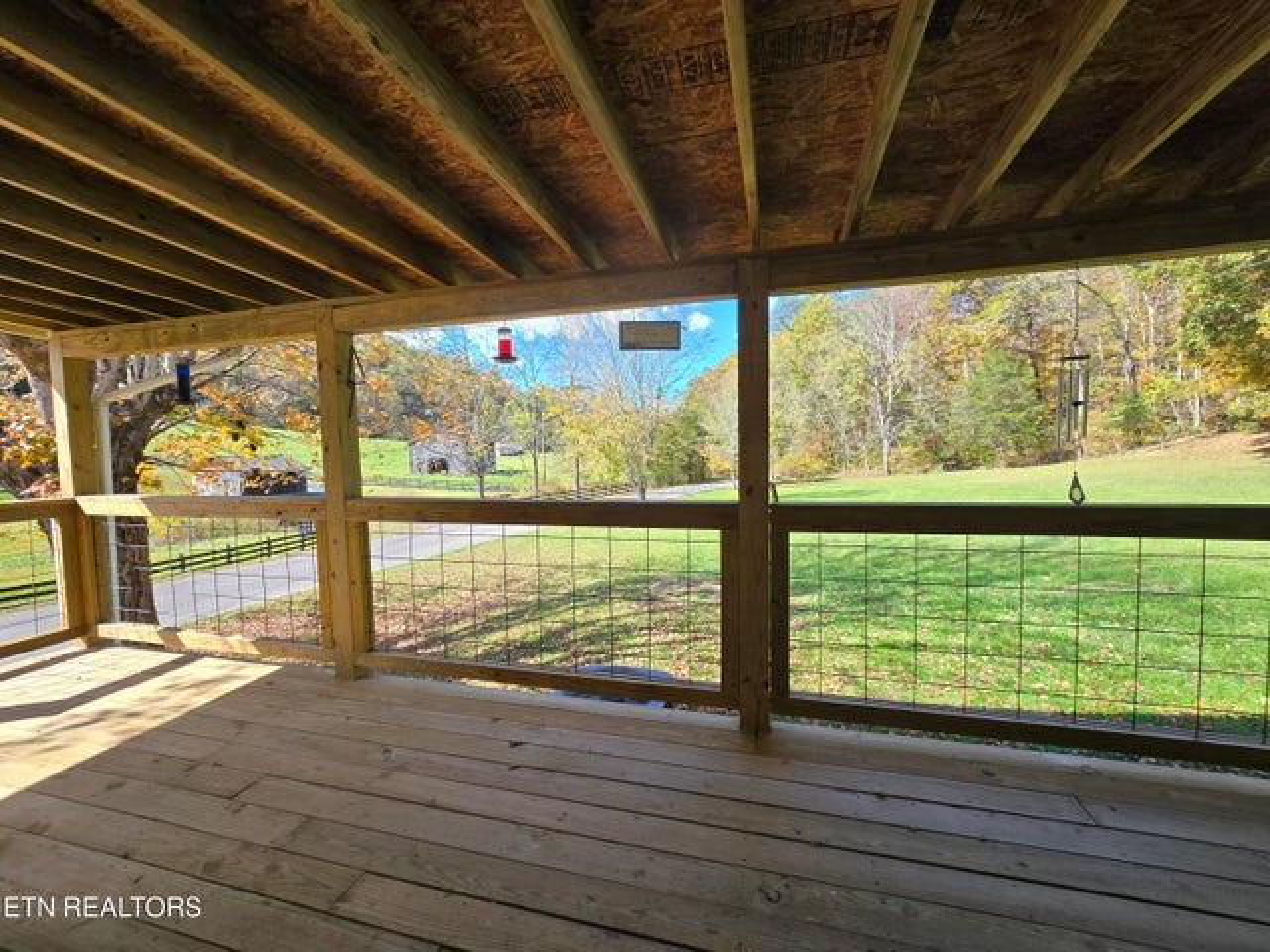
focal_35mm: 13
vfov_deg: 89.9
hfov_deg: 106.2
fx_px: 477
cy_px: 476
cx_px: 635
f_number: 2.2
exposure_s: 1/511
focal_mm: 2.2
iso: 50
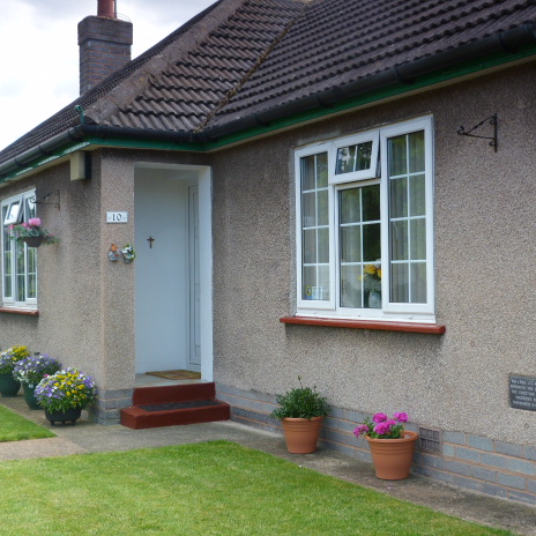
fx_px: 876
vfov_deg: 34.0
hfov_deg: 34.0
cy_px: 268
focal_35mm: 50
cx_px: 278
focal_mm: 7.4
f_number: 3.2
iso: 80
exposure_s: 1/125
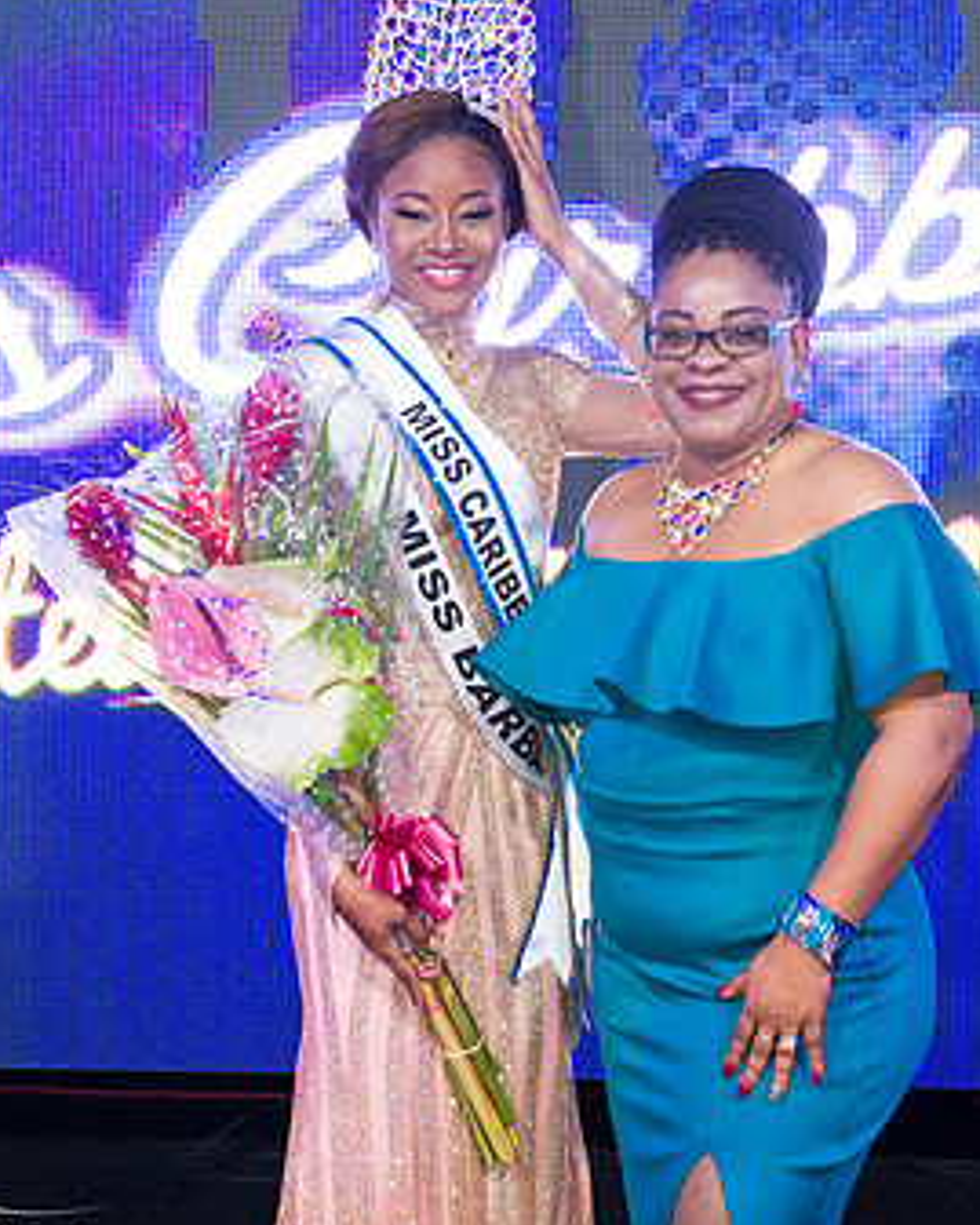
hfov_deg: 19.7
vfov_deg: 24.4
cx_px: 441
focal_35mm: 78
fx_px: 2827
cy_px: 514
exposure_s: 1/160
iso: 4000
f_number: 5
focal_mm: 62
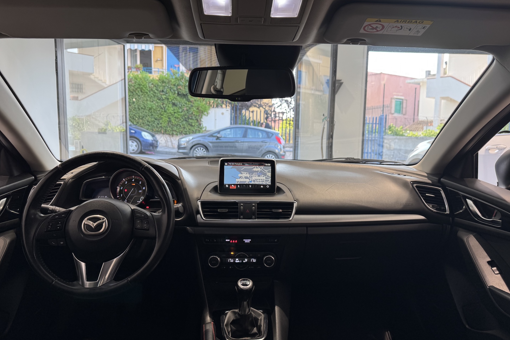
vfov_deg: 51.3
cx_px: 255
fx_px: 354
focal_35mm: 25
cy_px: 174
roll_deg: -0.7
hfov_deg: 71.5
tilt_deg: -6.4
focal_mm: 6.76
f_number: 1.78
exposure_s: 1/98
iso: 80
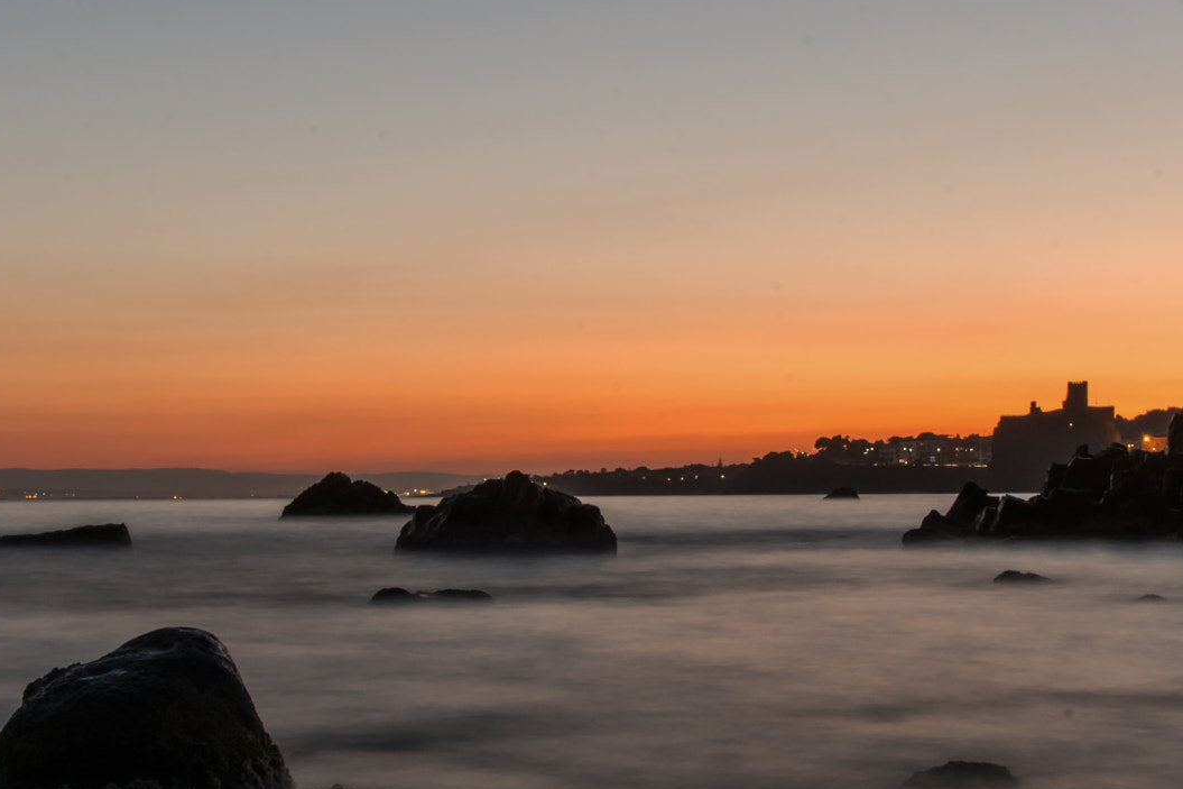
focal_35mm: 67
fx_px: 2200
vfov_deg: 20.3
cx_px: 654
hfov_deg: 30.1
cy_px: 391
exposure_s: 20
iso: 100
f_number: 22
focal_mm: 23
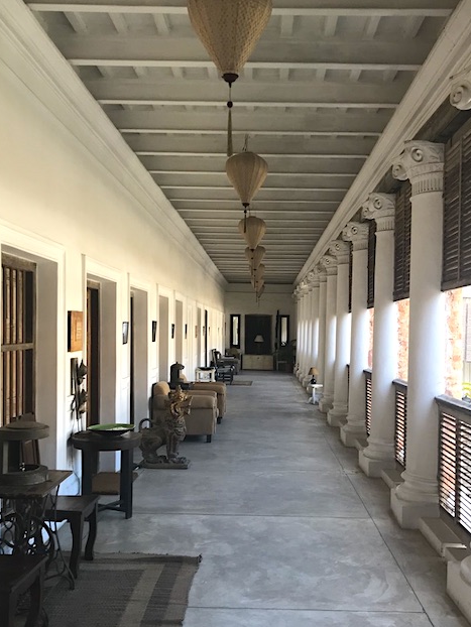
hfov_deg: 39.7
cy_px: 347
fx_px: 653
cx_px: 247
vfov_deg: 51.2
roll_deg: -1.7
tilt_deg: +0.6
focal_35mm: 36
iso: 32
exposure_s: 1/100
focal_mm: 3.99
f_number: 1.8
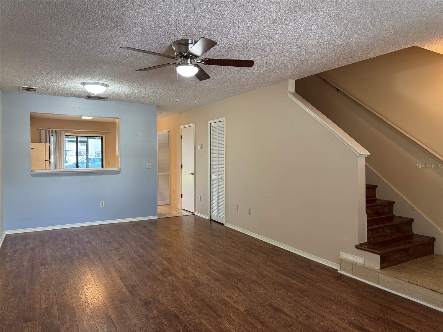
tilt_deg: -1.2
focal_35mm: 24
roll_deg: +0.0
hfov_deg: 71.6
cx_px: 222
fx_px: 307
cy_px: 166
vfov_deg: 56.8
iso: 200
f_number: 1.78
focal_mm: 6.76
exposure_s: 1/60
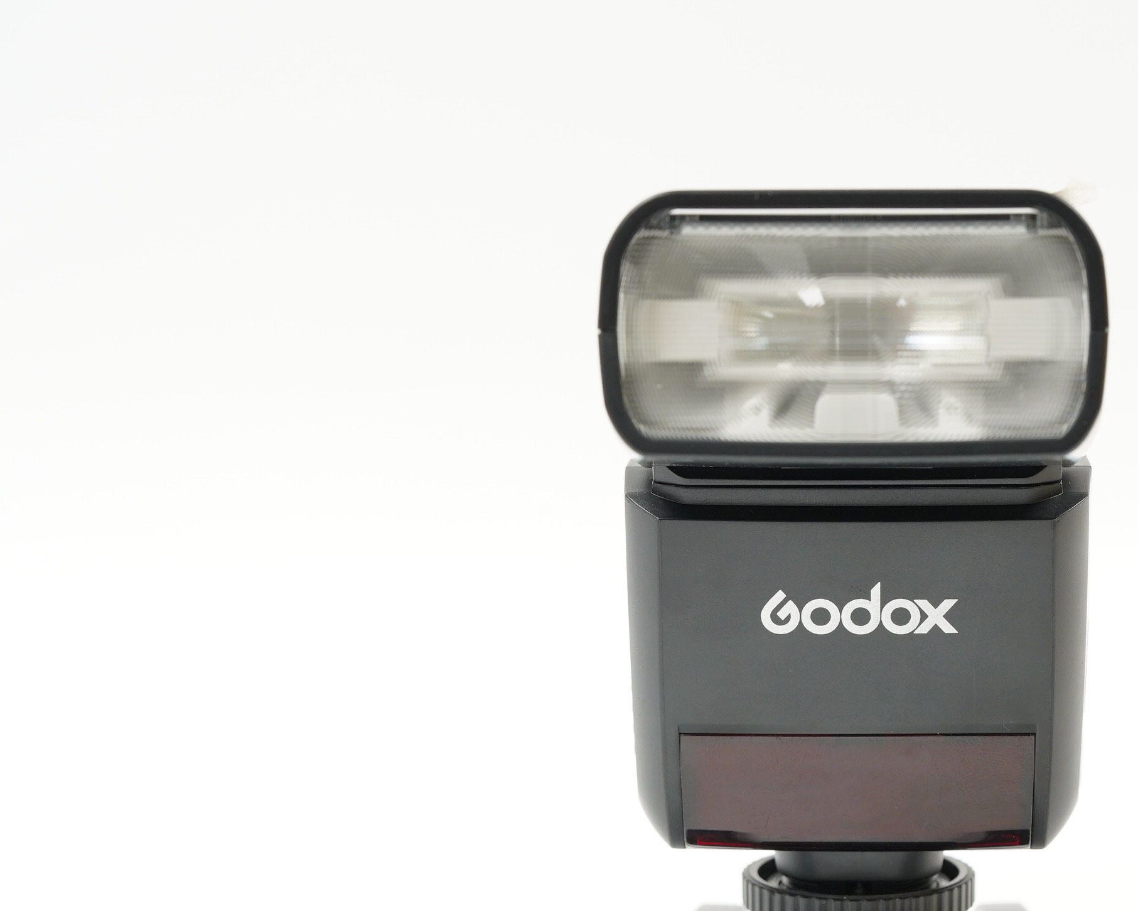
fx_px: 4716
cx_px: 869
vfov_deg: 11.0
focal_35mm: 140
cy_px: 601
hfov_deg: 13.7
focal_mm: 90
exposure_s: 1/10
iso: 1000
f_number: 9
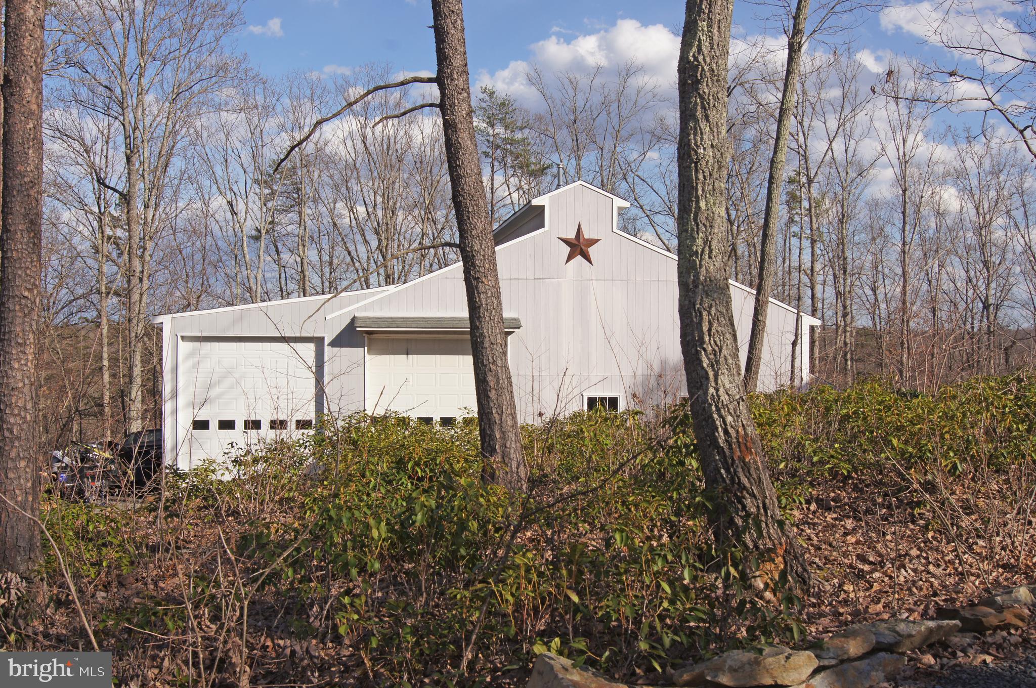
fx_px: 1121
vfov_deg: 34.1
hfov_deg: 49.6
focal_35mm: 39
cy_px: 344
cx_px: 518
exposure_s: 1/125
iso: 100
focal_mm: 26
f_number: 14
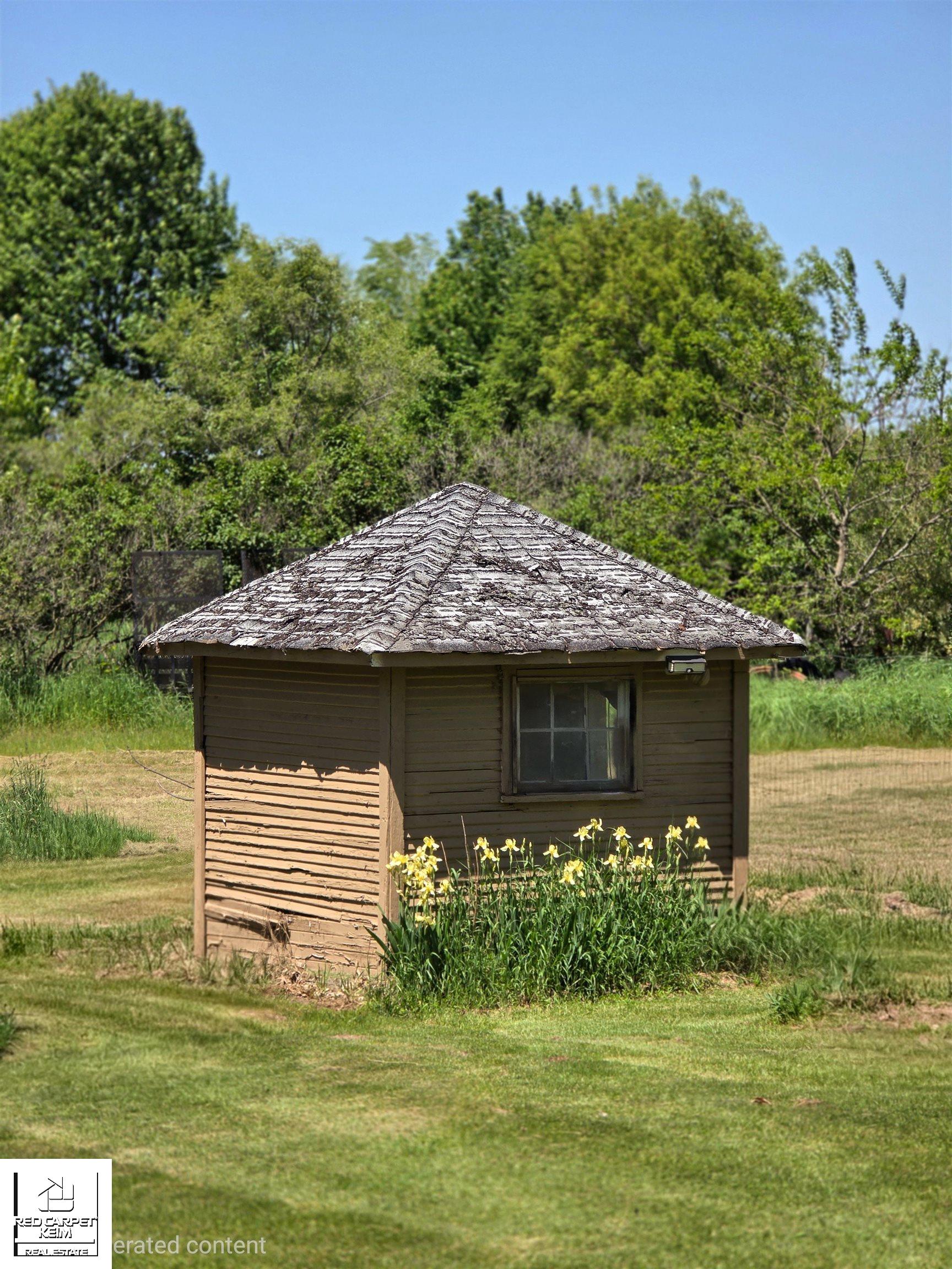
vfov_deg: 17.1
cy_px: 634
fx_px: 4217
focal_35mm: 115
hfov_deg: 12.9
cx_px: 476
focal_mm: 18.6
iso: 64
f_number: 3.4
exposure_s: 1/1667
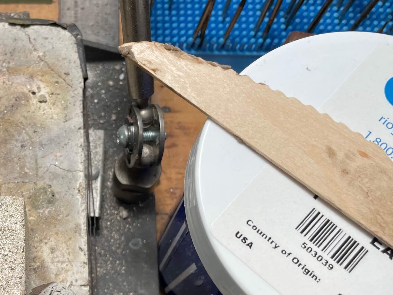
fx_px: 568
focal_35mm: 50
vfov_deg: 28.6
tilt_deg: -73.9
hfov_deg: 35.9
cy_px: 224
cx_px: 38
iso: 50
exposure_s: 1/120
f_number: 1.6
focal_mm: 4.2
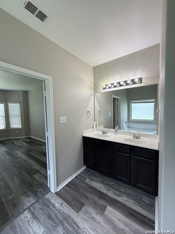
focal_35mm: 14
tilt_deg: -3.0
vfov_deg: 102.1
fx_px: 94
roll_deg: +1.4
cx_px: 88
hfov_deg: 85.7
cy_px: 117
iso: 80
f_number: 2.2
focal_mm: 2.22
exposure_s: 1/120
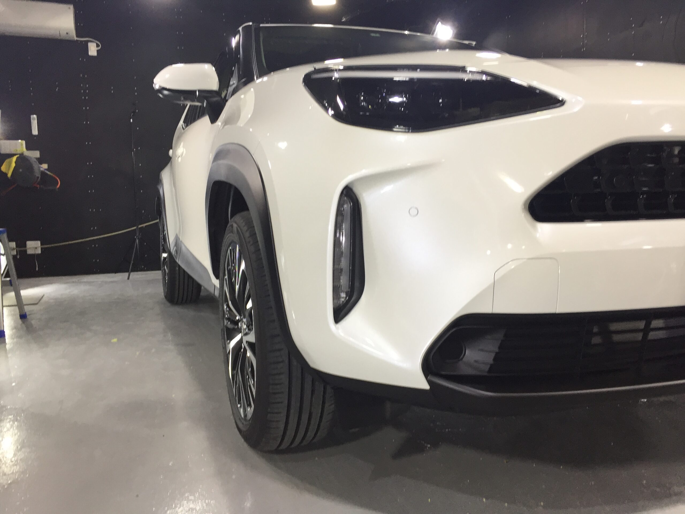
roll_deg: +0.5
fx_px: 574
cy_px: 257
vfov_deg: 48.2
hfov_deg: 61.7
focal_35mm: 29
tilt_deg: -1.8
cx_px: 342
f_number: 2.2
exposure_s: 1/40
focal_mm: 4.15
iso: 32
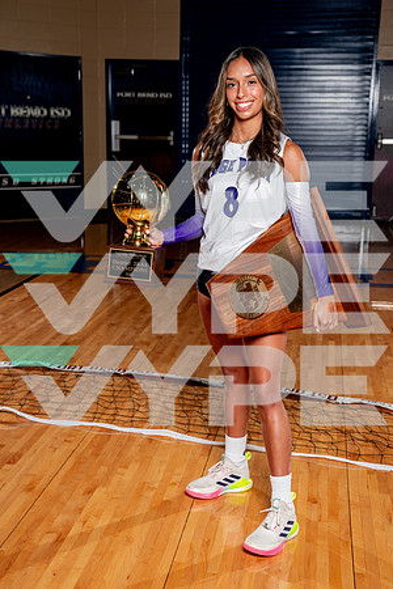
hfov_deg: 26.0
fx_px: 851
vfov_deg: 38.2
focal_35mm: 52
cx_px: 196
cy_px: 294
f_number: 5.6
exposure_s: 1/250
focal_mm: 52
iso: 200
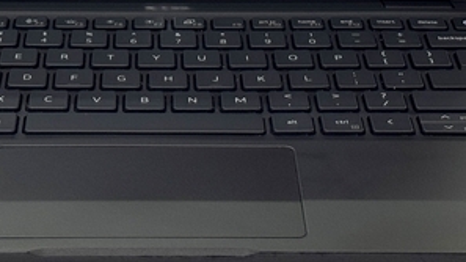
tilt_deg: -20.0
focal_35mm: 141
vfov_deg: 8.4
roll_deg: +0.2
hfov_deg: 15.2
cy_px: -130
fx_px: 1742
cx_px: 176
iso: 50
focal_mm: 6.76
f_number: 1.78
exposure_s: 1/130
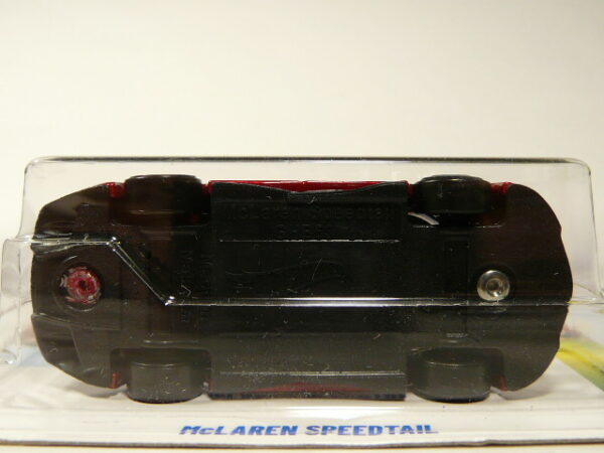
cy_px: 226
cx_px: 302
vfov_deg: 35.1
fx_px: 715
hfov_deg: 45.8
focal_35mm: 41
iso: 100
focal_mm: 4.6
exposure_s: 1/60
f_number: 2.8
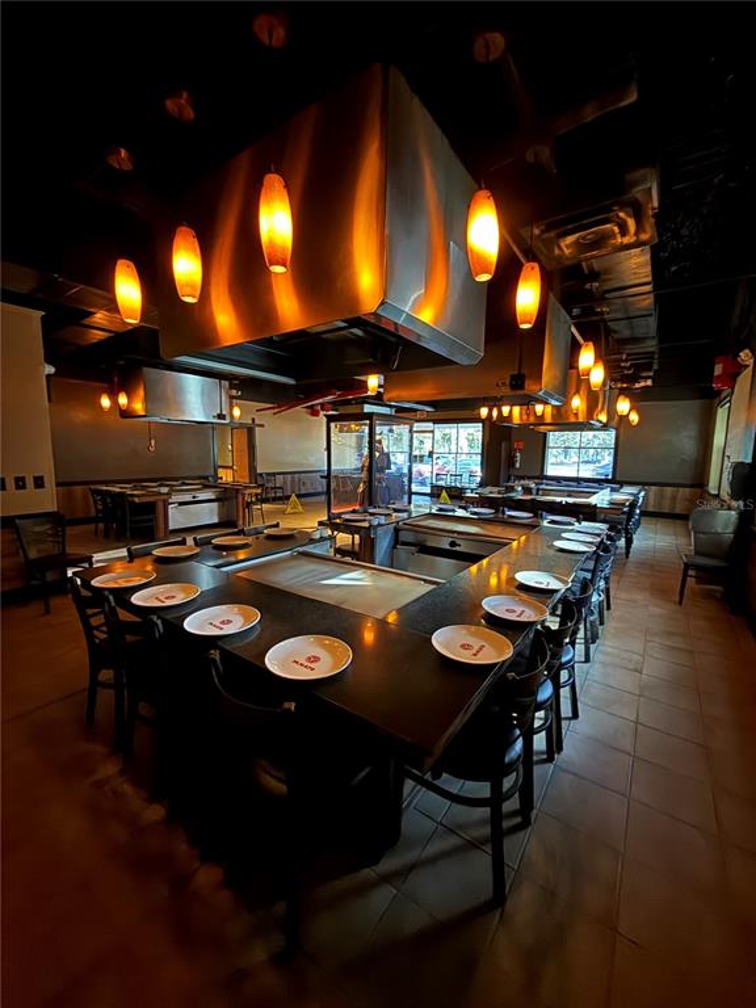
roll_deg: -0.6
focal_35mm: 14
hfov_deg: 85.7
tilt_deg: -6.1
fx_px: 408
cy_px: 504
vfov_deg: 102.1
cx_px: 378
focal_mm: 2.22
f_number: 2.2
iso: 1600
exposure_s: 1/12
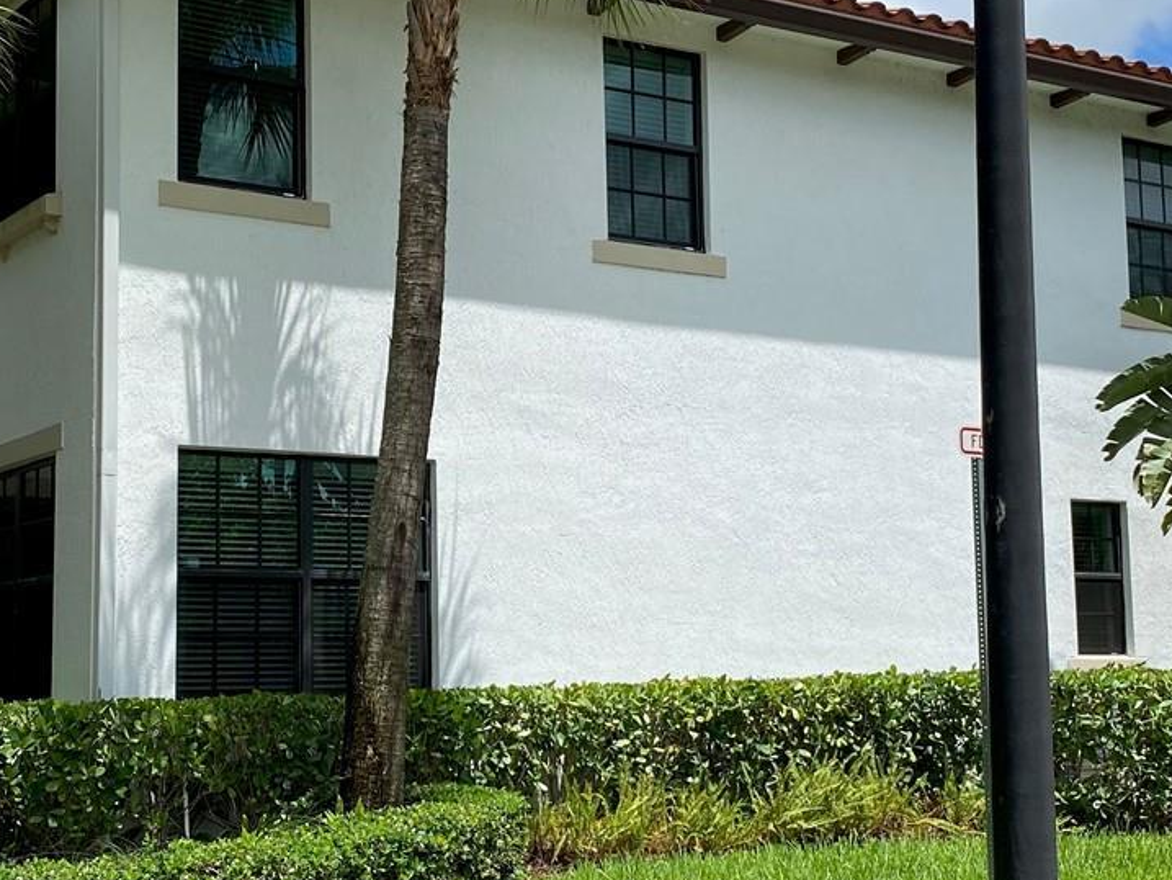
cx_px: 418
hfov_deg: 33.0
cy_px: 447
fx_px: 1964
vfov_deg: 25.2
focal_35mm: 58
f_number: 1.8
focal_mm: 4.25
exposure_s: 1/2967
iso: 32
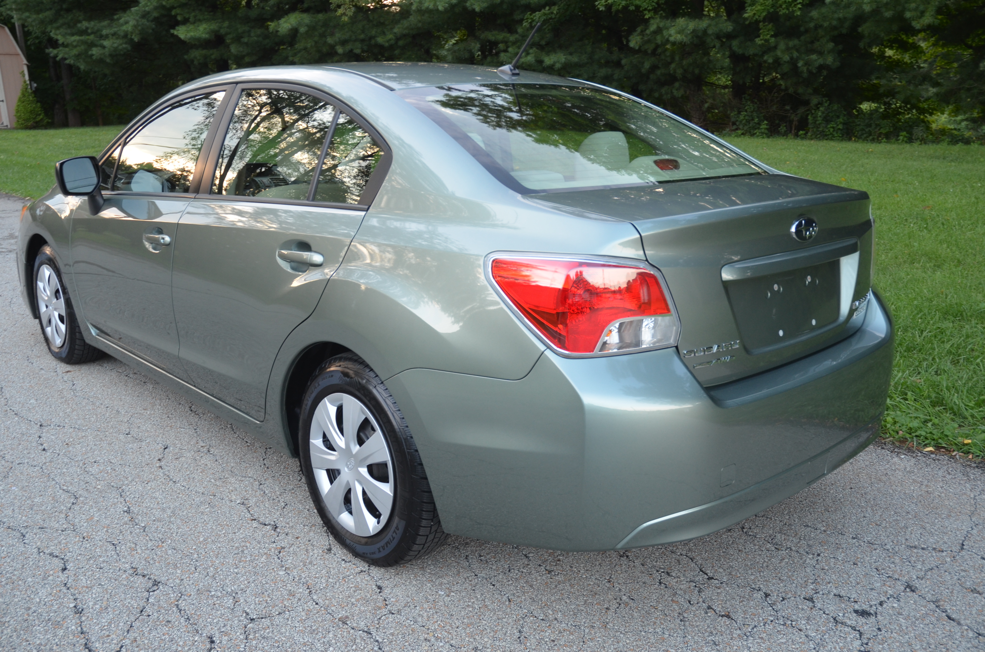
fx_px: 901
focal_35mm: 33
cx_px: 492
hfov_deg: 57.3
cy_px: 326
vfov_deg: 39.8
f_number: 4.5
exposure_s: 1/80
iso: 400
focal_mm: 22
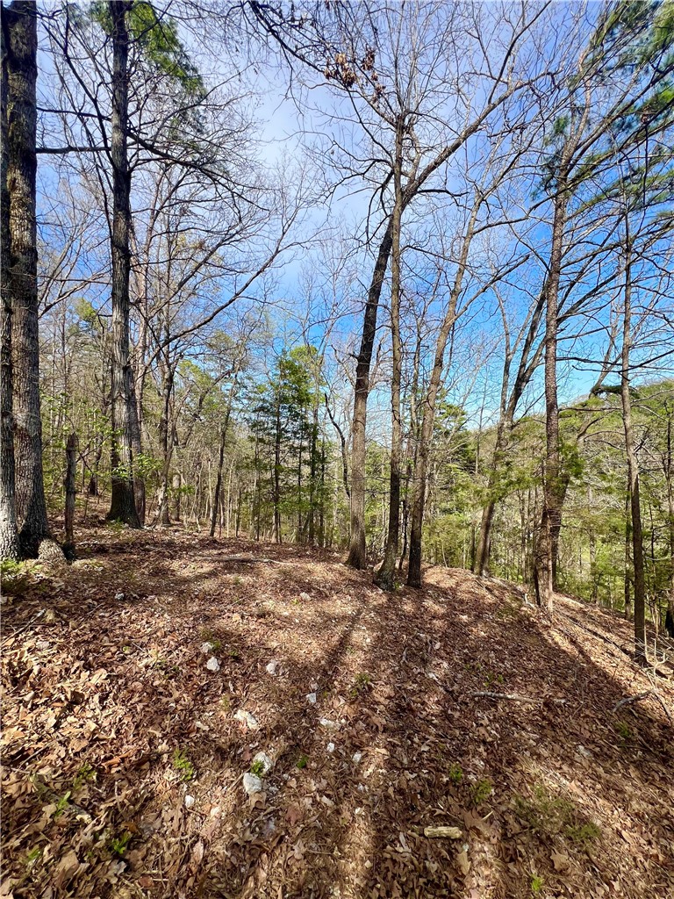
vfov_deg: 106.2
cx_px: 337
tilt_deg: +2.8
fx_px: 337
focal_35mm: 13
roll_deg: +3.1
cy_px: 450
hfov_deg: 89.9
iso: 32
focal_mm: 1.57
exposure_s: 1/727
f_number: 1.8
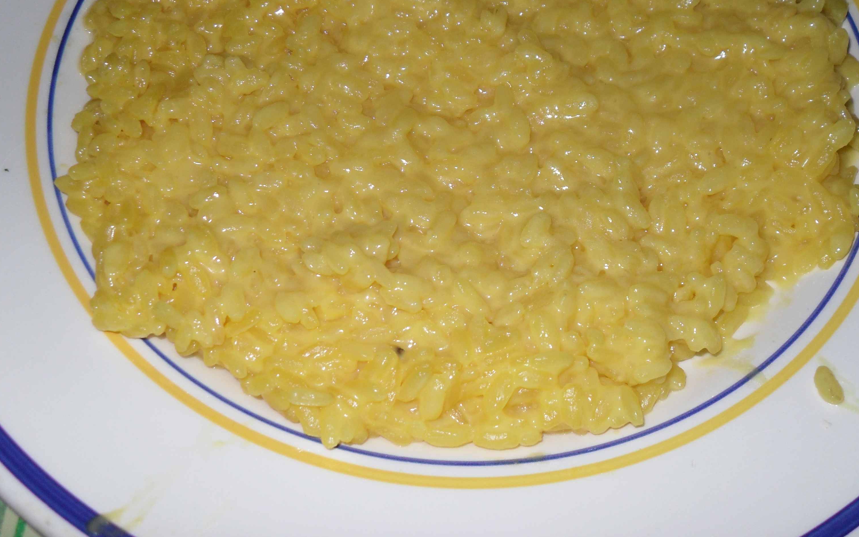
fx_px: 1053
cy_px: 147
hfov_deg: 44.2
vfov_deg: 28.3
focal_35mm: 45
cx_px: 509
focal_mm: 6.2
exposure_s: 1/45
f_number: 8.9
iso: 100
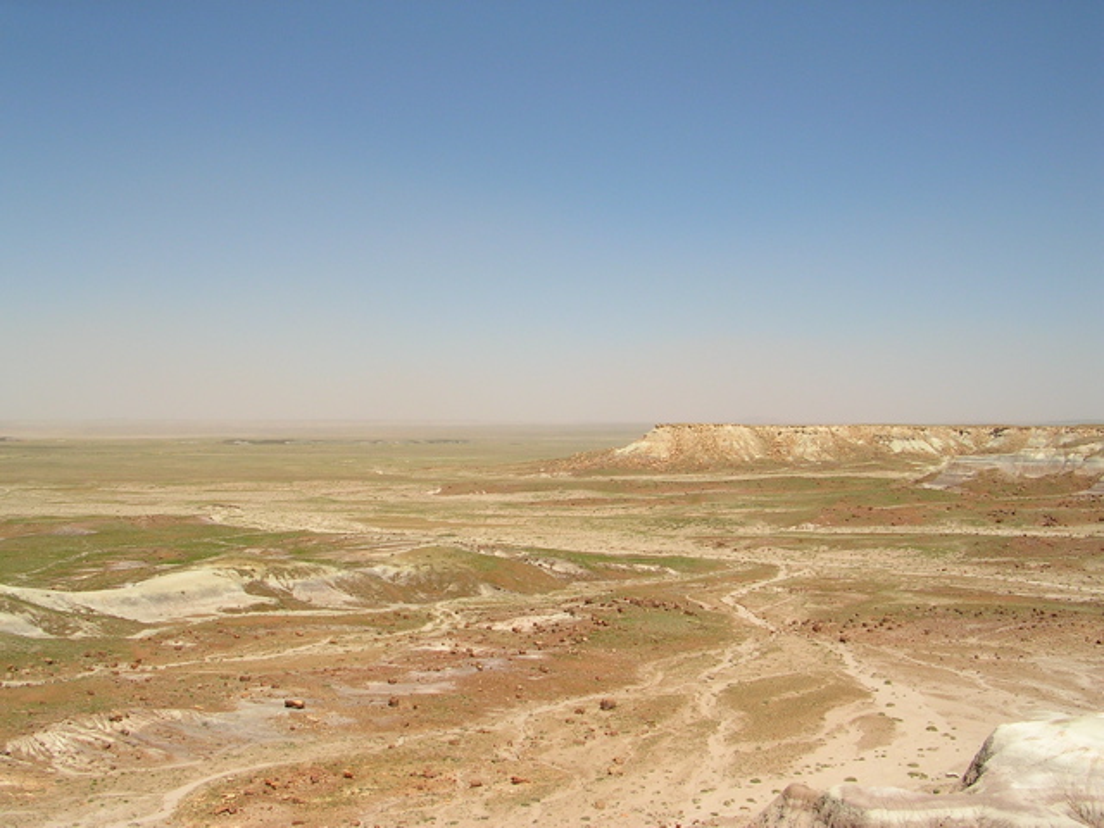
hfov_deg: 49.0
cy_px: 414
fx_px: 1212
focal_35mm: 38
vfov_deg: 37.7
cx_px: 552
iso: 50
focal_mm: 5.8
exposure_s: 1/401
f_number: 5.6
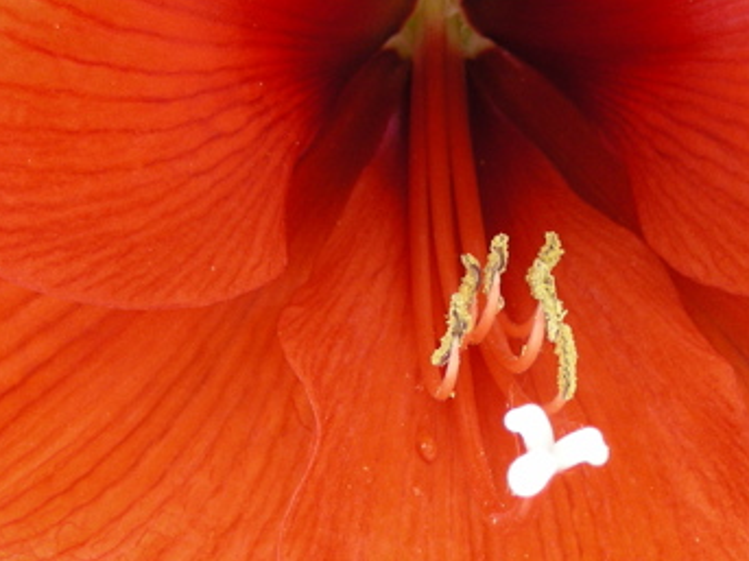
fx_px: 1536
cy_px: 323
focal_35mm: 71
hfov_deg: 27.3
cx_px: 459
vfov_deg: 20.7
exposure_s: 1/30
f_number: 3.5
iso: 159
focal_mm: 6.3
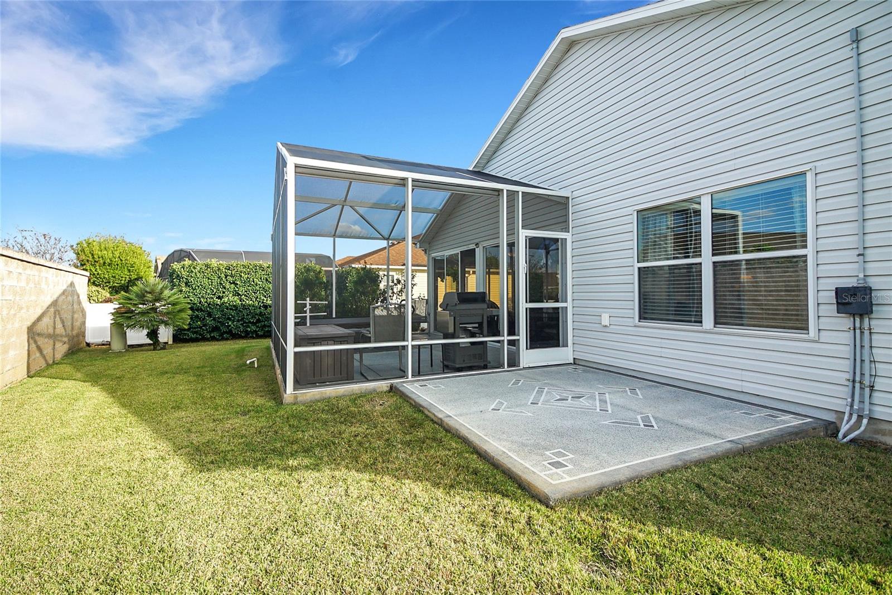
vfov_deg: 77.3
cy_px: 298
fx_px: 372
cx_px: 446
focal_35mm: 15
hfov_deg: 100.4
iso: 200
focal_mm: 10
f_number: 4.5
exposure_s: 1/500
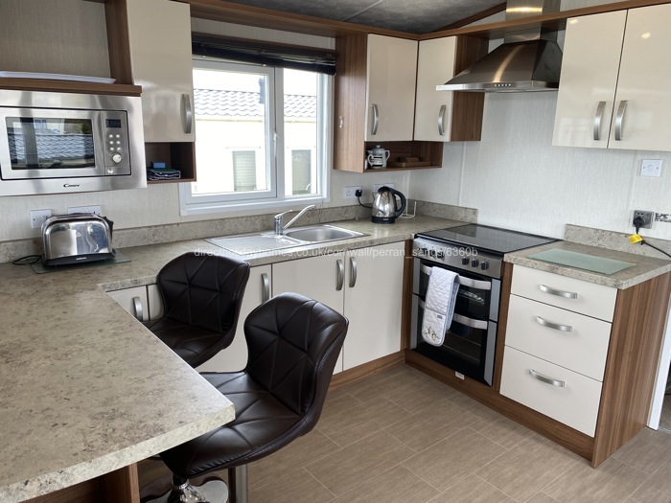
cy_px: 252
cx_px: 336
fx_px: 504
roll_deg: -1.1
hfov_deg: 67.3
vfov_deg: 53.1
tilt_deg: -13.3
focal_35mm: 26
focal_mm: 4.25
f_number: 1.8
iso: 50
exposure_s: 1/100
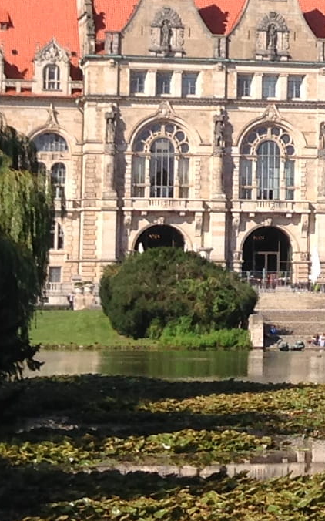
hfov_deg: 7.7
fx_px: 2397
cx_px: 410
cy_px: 69
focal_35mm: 169
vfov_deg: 12.3
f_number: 2.4
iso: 50
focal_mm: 4.12
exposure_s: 1/1323
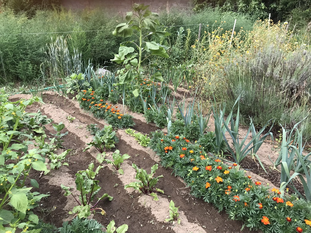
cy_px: 116
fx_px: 252
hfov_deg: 63.4
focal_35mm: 28
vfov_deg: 49.7
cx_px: 156
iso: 20
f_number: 1.8
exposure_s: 1/520
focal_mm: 3.99
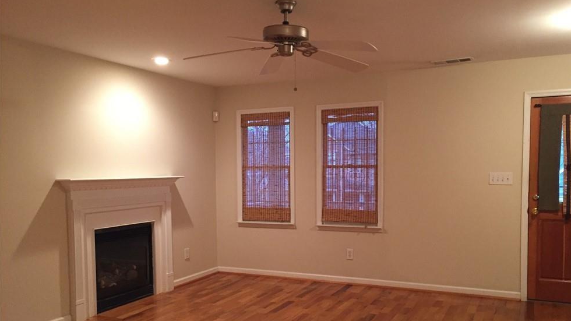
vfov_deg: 35.4
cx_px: 297
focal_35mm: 33
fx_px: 500
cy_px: 200
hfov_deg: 59.5
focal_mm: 4.15
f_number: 2.2
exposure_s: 1/24
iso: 250
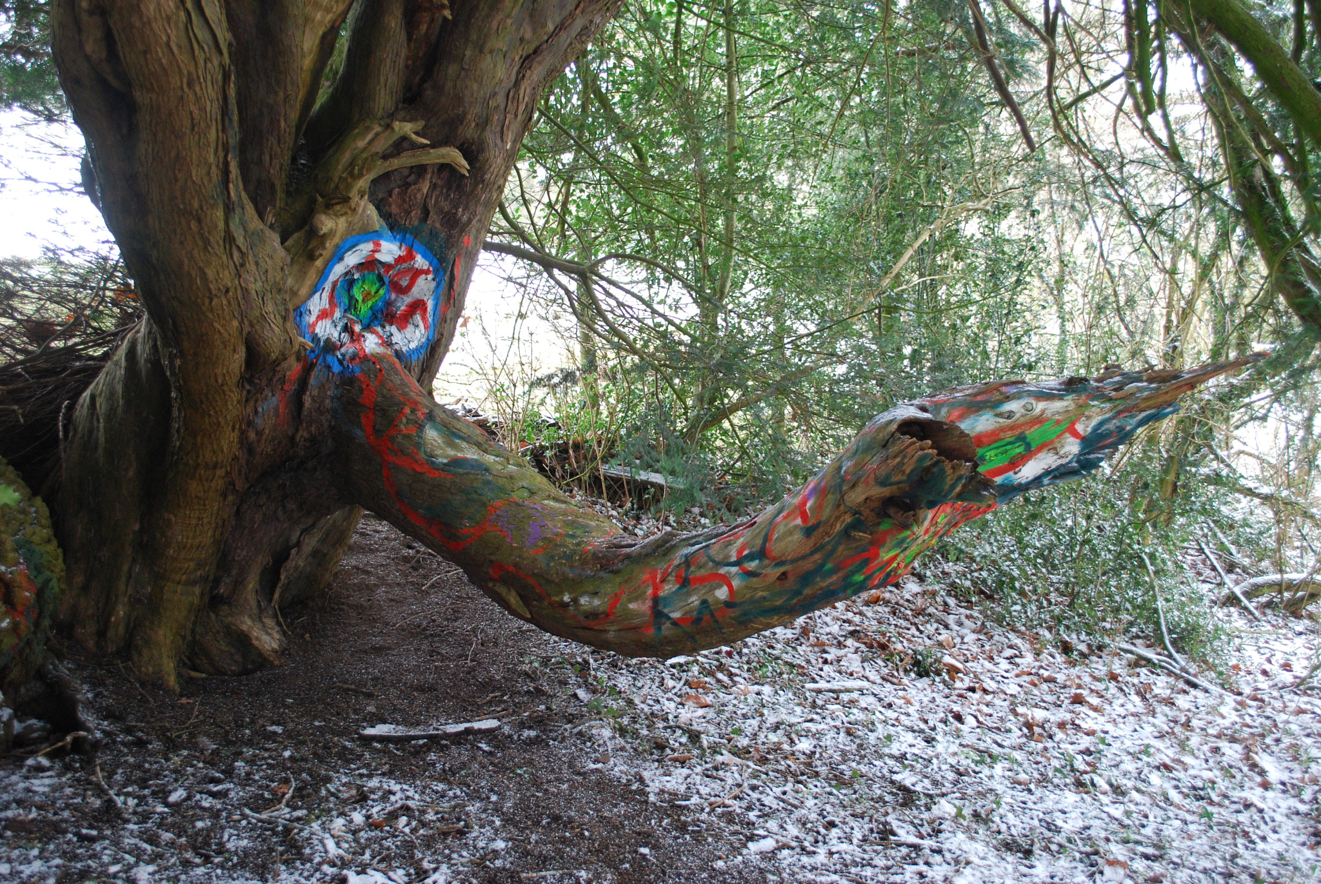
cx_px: 660
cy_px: 442
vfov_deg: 40.1
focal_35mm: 33
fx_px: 1212
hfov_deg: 57.2
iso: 500
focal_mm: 22
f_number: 4
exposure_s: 1/30
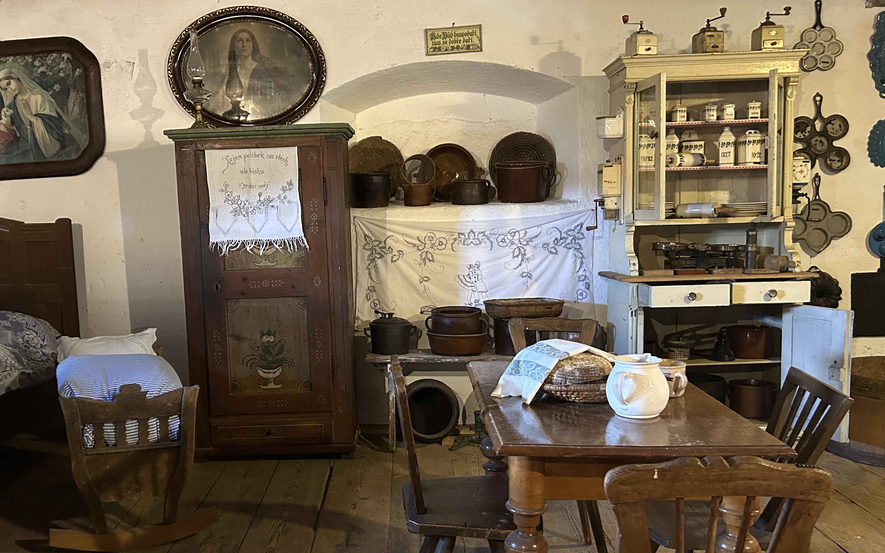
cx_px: 362
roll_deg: +2.1
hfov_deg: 55.0
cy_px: 304
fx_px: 844
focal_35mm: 35
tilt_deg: -5.9
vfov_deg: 36.2
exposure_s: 1/33
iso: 640
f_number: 1.5
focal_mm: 5.7
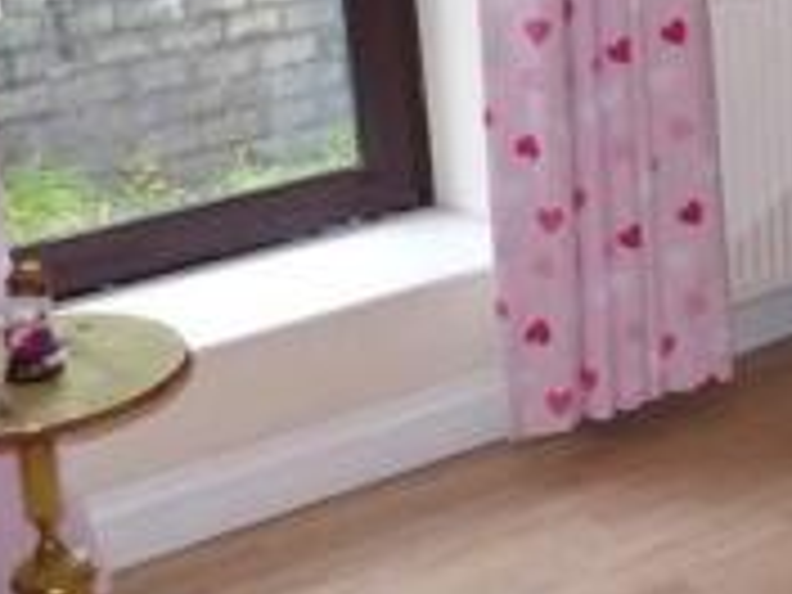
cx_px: 992
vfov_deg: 17.4
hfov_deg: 21.6
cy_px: 2
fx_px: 1899
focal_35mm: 83
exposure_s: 1/60
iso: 400
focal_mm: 4.5
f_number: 2.8
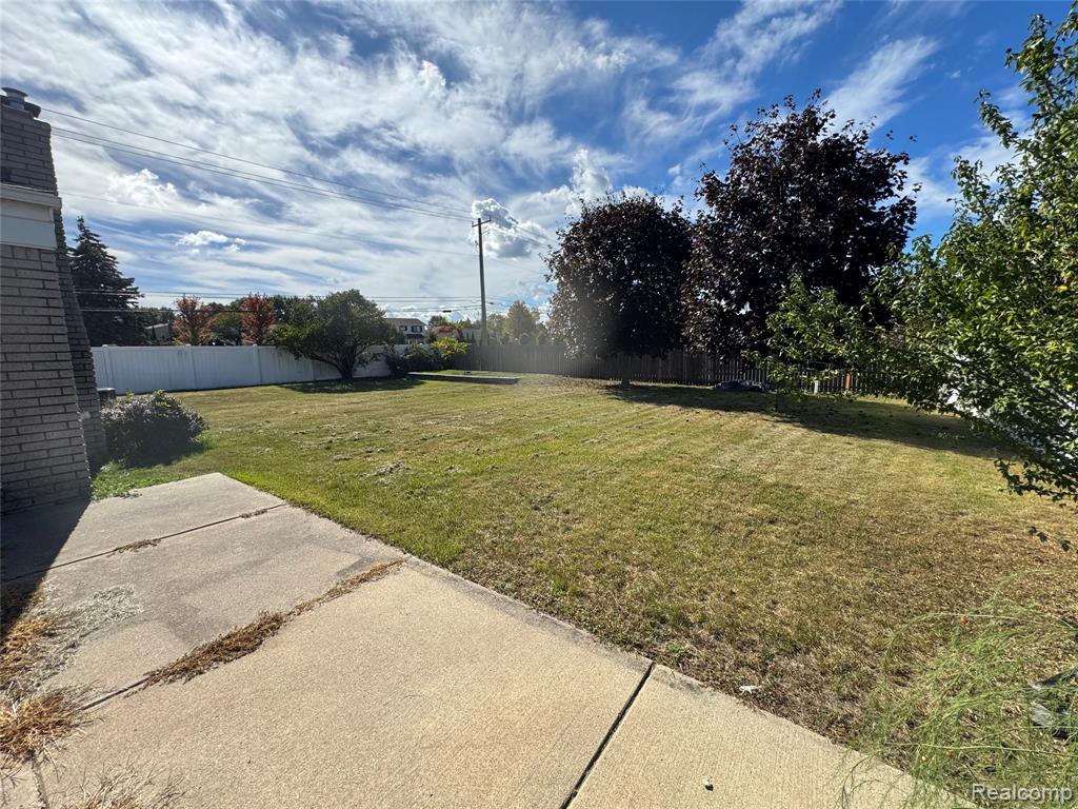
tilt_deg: -9.2
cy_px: 404
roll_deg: +1.2
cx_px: 539
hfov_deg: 102.1
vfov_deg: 85.7
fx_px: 436
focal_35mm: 14
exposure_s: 1/1672
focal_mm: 2.22
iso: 50
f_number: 2.2
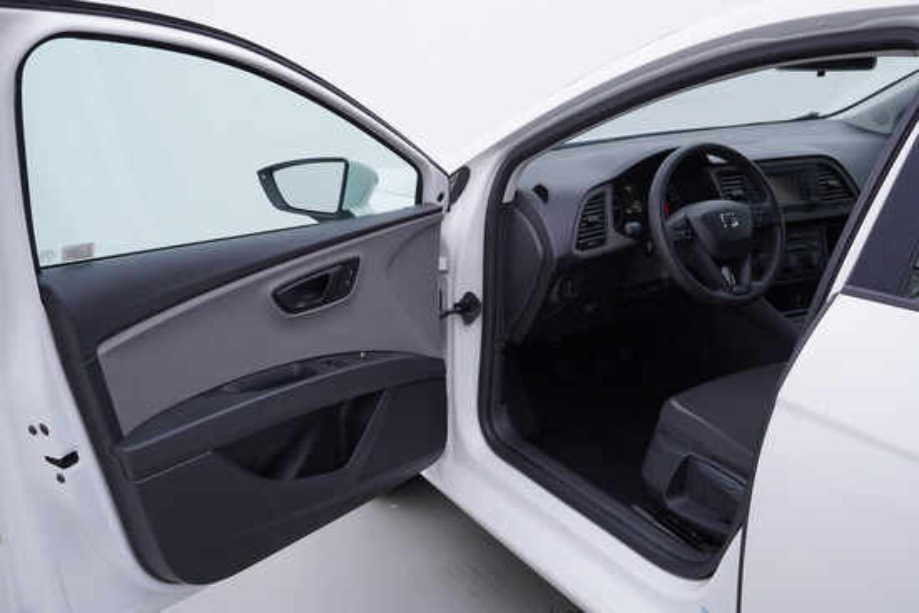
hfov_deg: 53.1
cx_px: 460
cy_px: 306
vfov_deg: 36.9
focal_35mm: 36
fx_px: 919
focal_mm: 24
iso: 125
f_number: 3.5
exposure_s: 1/60
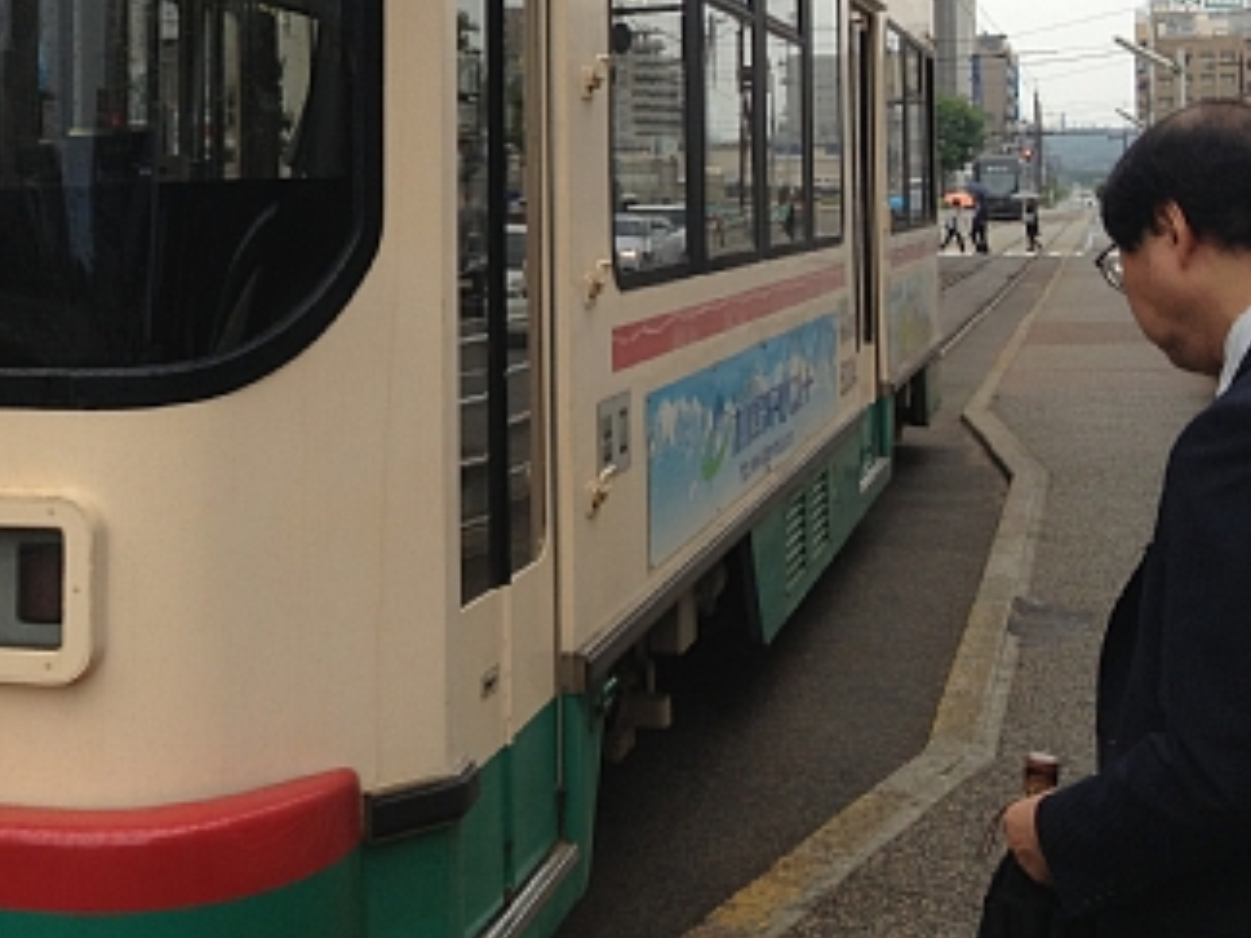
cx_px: 248
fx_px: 2348
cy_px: 140
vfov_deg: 22.2
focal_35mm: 65
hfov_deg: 29.2
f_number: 2.4
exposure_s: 1/263
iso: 50
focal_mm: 4.28
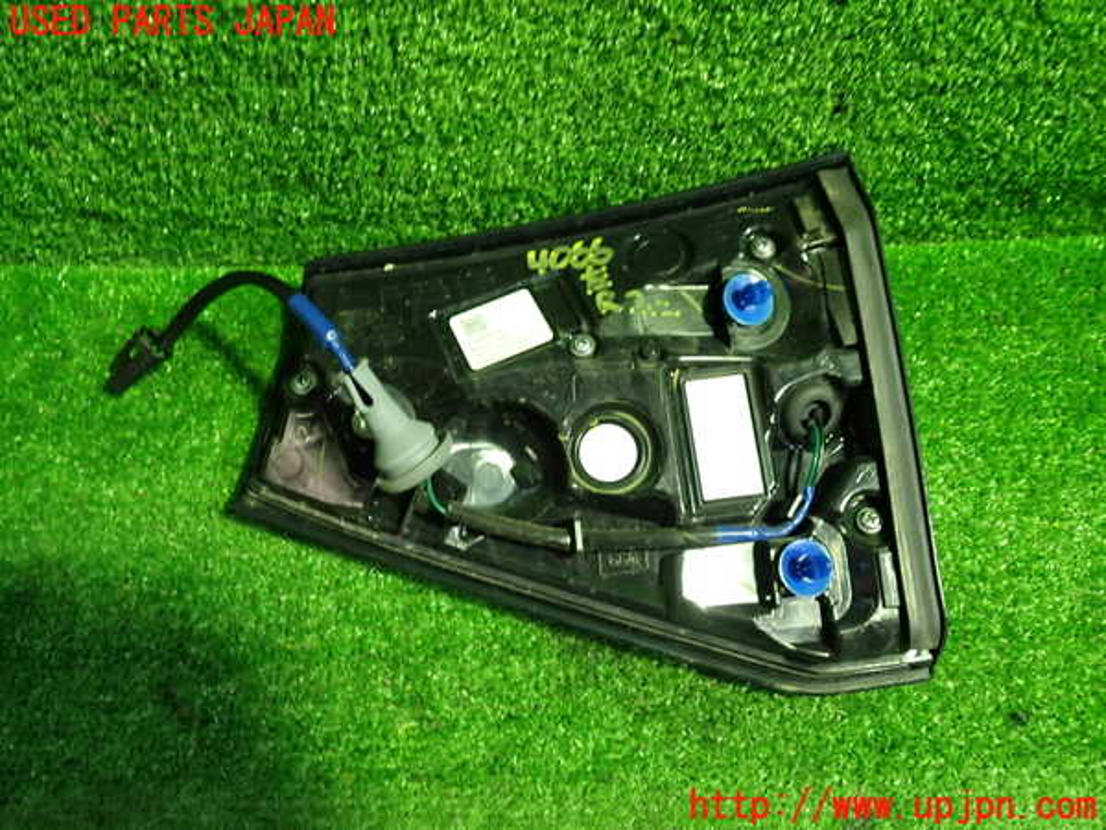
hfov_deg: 60.0
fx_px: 959
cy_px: 415
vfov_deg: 46.8
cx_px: 553
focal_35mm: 30
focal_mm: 5.4
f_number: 2.3
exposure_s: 1/30
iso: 400
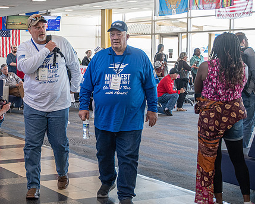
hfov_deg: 23.5
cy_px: 74
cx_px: 53
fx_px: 604
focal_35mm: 80
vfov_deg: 19.1
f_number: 3.2
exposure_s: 1/125
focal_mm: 30
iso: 500
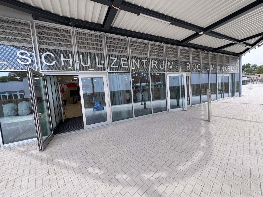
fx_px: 106
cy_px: 98
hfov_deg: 102.1
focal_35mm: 14
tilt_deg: -4.0
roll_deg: +4.6
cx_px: 132
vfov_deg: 85.7
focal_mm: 2.22
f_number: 2.2
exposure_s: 1/297
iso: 40
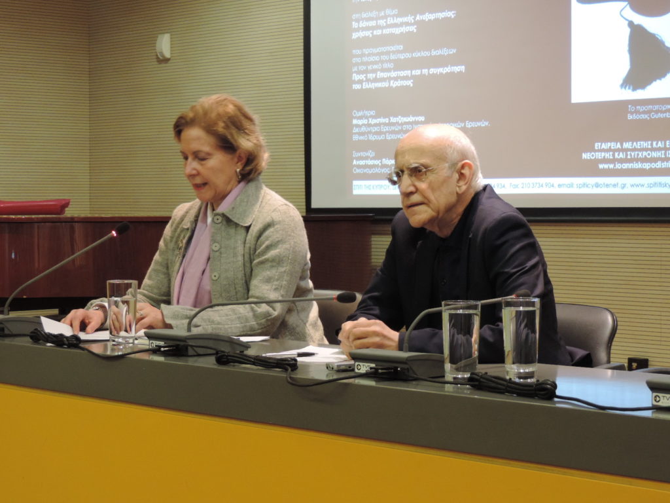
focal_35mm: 85
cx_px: 335
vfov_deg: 17.4
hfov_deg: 23.0
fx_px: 1645
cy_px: 252
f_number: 4
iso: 640
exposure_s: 1/25
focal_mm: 15.1
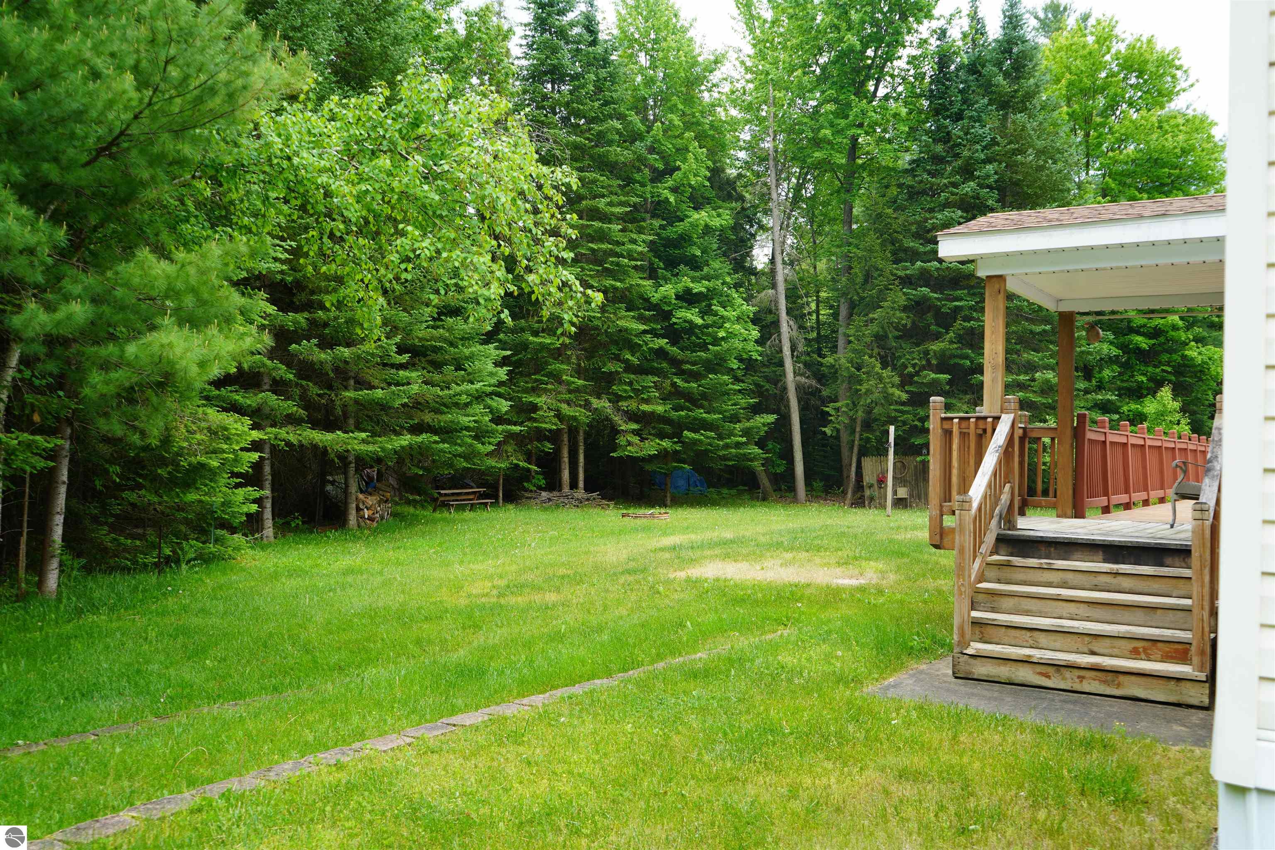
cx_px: 638
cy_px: 425
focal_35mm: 30
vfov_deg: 43.6
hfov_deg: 61.9
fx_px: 1062
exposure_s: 1/80
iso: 100
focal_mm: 30
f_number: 4.5
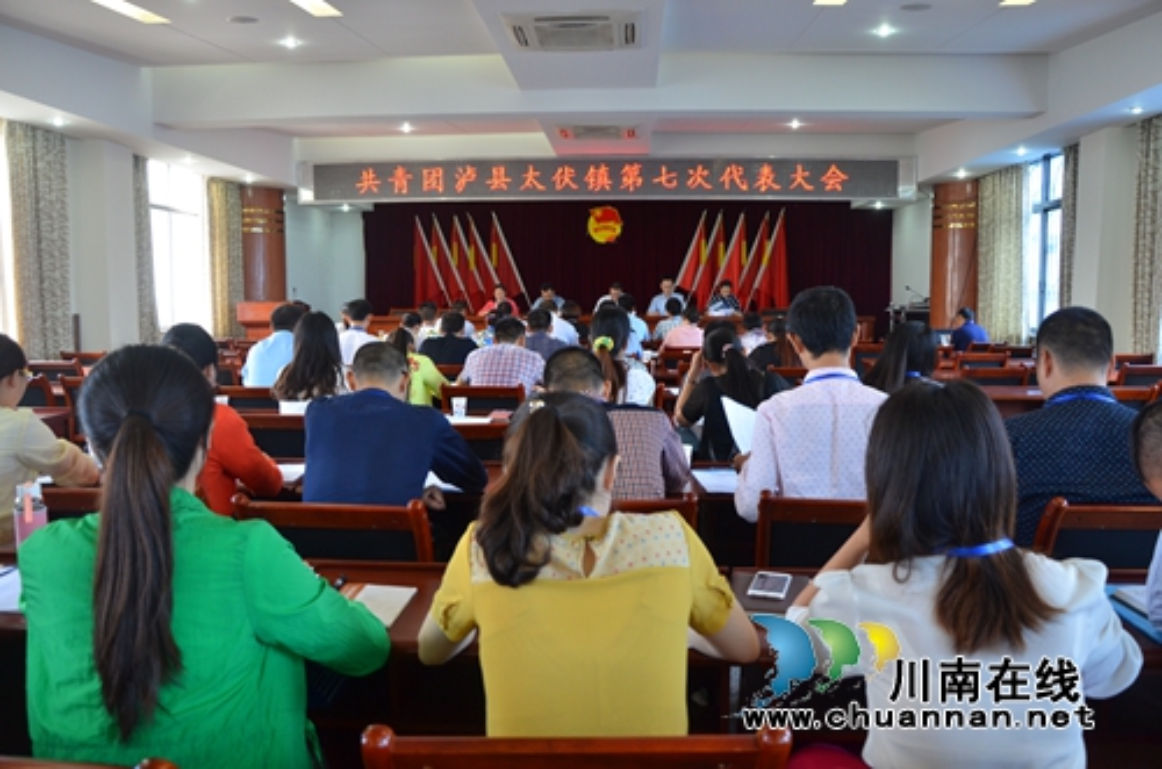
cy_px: 384
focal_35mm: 27
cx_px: 581
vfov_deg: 47.7
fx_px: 870
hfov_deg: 67.5
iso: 640
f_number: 4
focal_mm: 18
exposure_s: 1/60
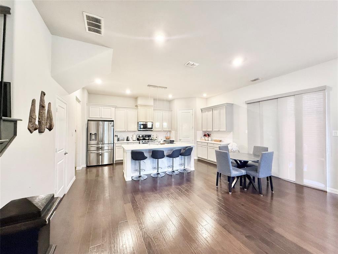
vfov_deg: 85.7
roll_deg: -0.3
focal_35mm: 14
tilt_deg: +2.4
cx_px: 169
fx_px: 137
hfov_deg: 102.1
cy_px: 127
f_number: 2.2
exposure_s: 1/60
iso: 320
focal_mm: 2.22
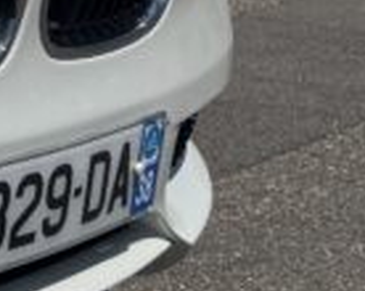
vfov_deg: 11.1
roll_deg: -2.4
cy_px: -77
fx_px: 1467
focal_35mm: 136
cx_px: -648
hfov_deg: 10.8
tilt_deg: -10.2
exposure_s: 1/12346
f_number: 1.78
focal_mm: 6.76
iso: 64
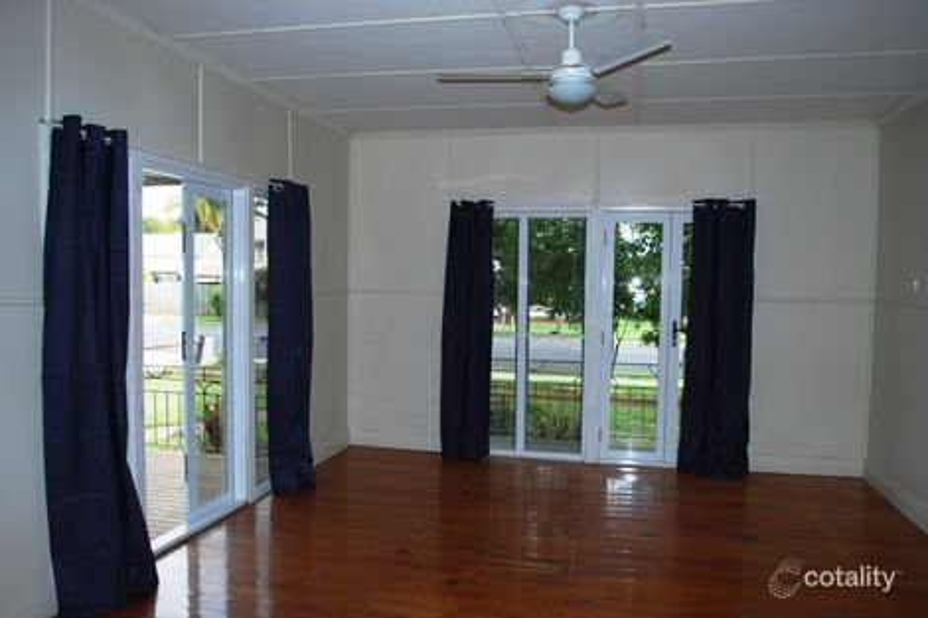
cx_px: 464
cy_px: 309
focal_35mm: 27
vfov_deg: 47.9
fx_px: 696
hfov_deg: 67.4
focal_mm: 18
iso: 200
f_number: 3.5
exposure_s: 1/60
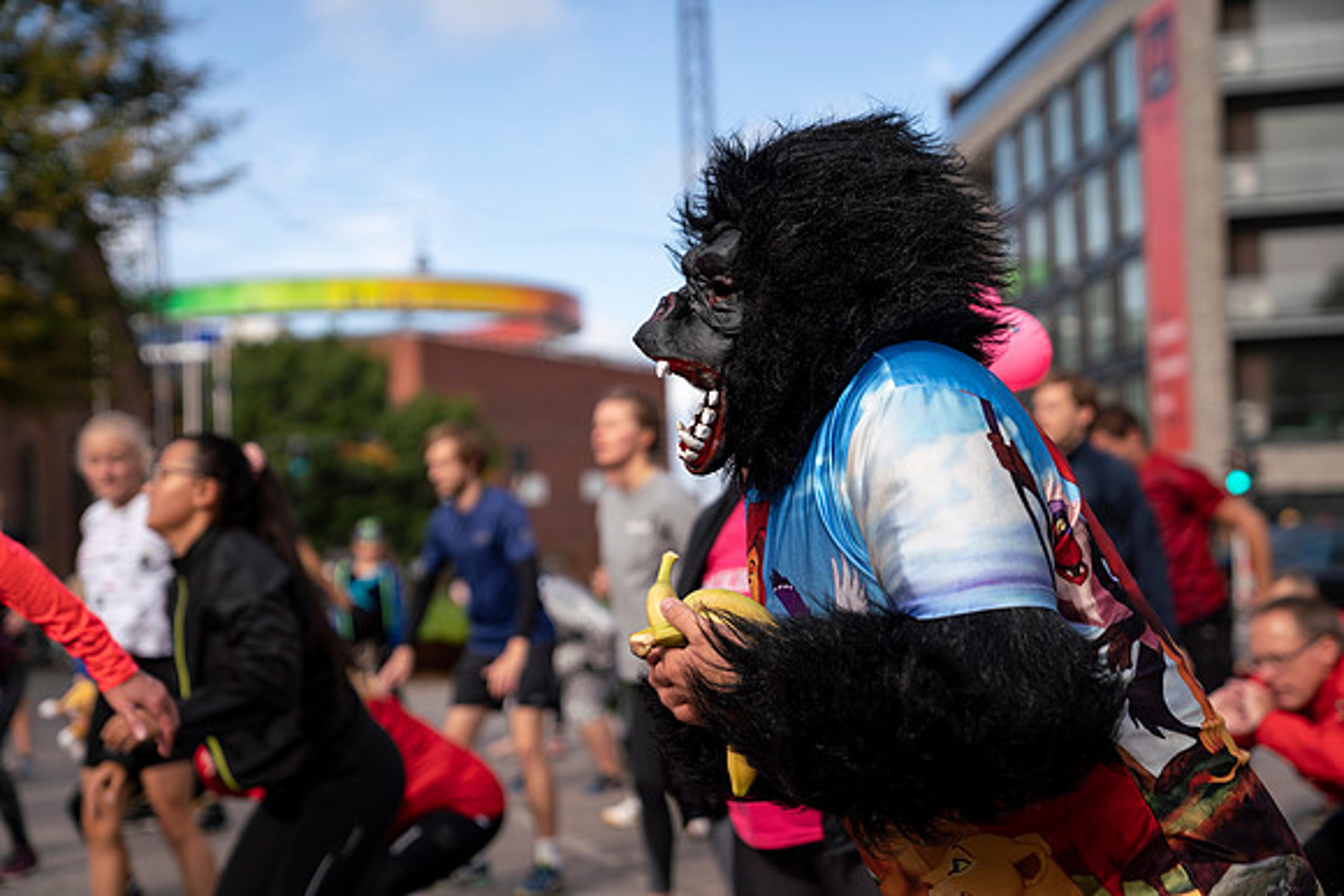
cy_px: 448
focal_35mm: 60
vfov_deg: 22.6
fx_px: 2240
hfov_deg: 33.4
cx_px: 672
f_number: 2.8
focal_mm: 60
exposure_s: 1/1600
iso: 125
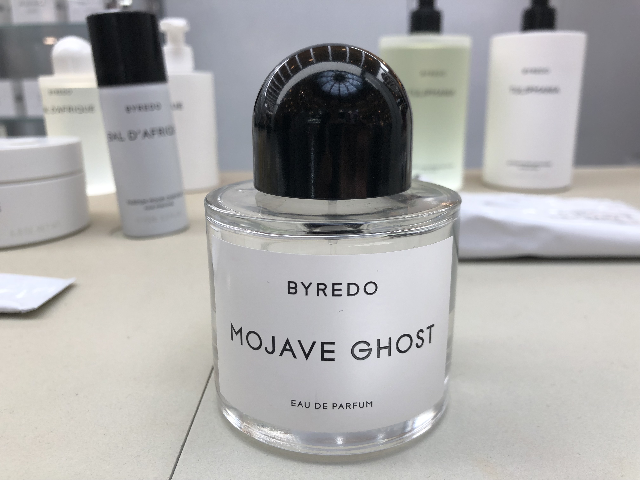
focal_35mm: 28
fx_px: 518
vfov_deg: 49.7
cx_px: 320
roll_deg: +1.3
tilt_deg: -14.8
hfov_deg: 63.4
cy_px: 240
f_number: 1.8
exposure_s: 1/81
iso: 25
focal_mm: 4
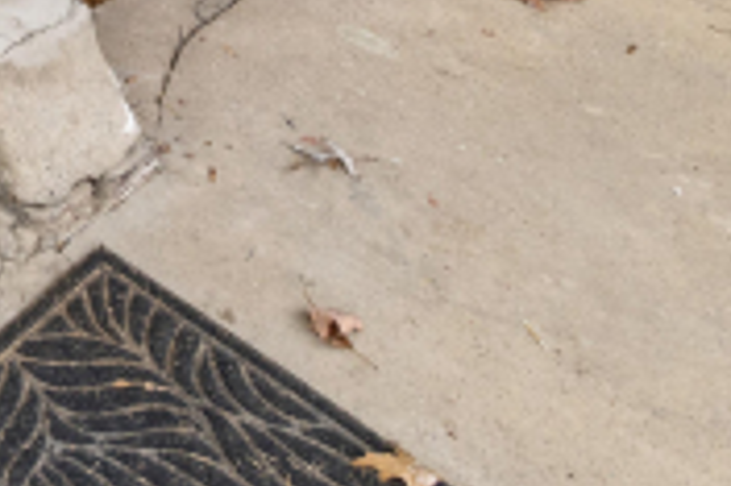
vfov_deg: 16.9
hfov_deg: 25.1
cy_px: -428
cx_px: -320
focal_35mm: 64
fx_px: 1298
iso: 400
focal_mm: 10
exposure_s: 1/40
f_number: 8
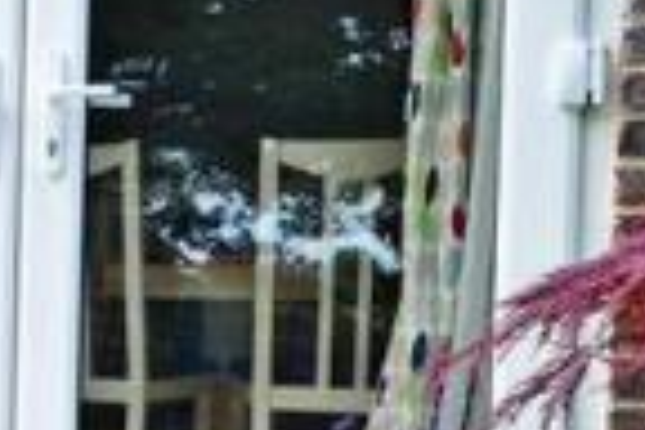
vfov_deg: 14.2
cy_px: 347
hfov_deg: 16.3
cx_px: -645
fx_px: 1720
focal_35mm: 96
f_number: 11
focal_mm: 14
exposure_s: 1/50
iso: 200
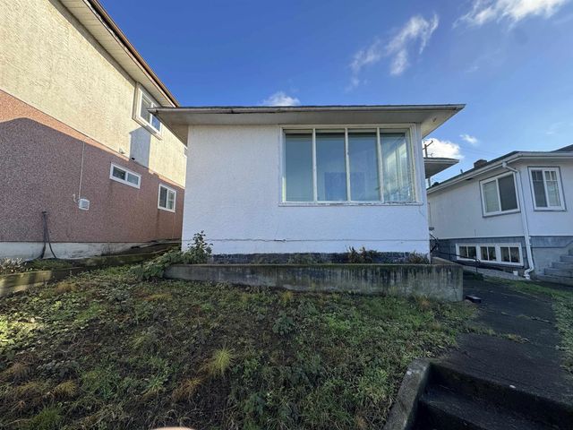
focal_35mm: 14
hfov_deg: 102.1
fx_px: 232
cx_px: 286
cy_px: 215
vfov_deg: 85.7
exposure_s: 1/615
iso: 50
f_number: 2.2
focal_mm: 2.22
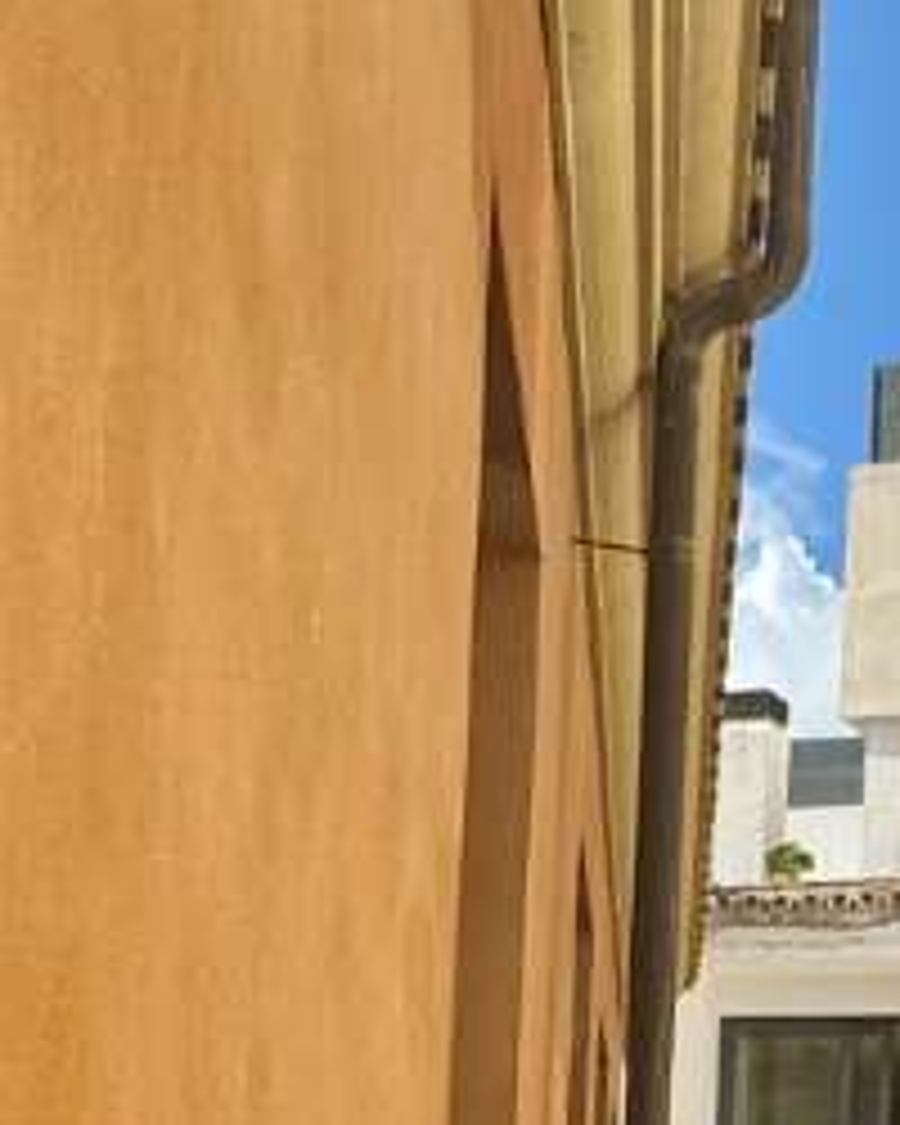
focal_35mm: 82
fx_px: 2730
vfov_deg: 21.1
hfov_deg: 17.6
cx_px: 1163
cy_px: 1462
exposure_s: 1/2494
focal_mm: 2.22
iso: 50
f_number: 2.2
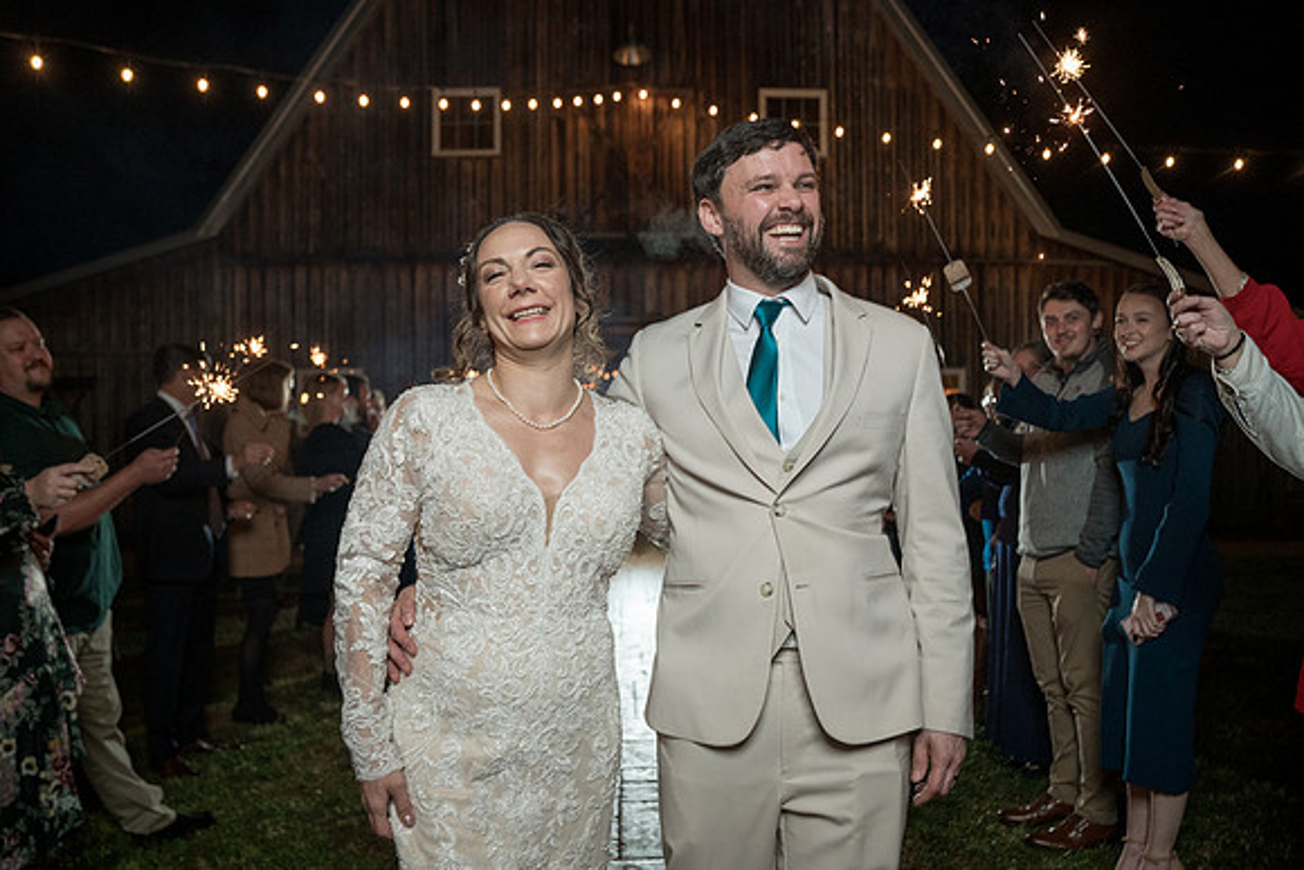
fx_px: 997
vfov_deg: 47.1
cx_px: 643
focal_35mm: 28
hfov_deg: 66.4
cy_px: 485
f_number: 2.8
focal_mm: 24
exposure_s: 1/200
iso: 2000
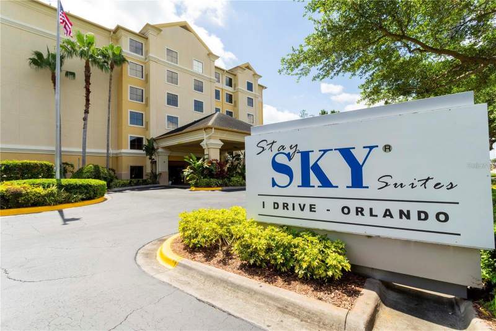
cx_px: 248
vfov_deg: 70.4
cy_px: 166
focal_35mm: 17
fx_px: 234
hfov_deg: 93.3
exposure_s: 1/250
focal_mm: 17
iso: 1000
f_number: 22
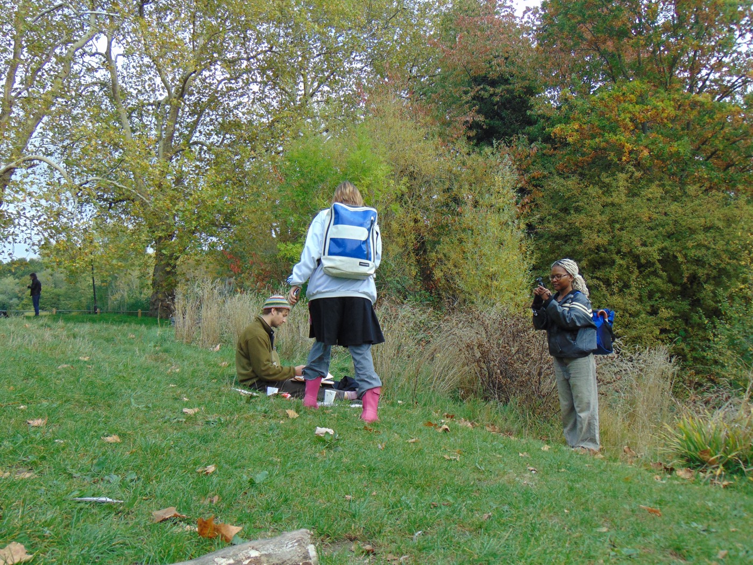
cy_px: 282
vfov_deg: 42.9
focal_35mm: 33
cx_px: 376
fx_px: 718
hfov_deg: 55.4
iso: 80
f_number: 3.2
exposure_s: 1/320
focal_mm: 5.8
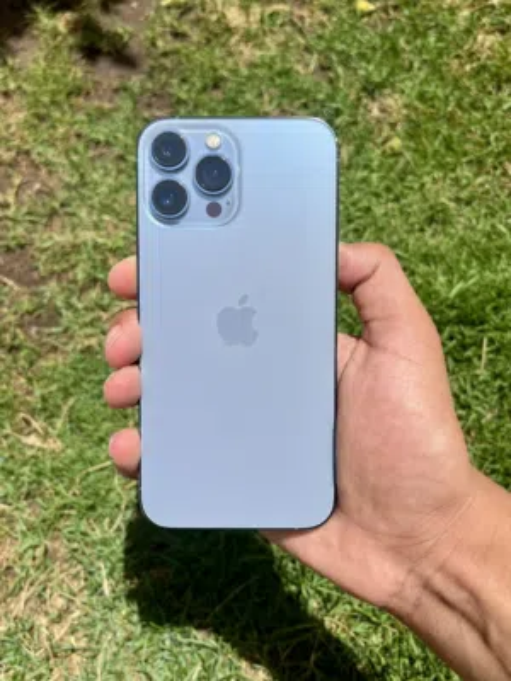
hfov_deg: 53.1
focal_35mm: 26
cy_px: 340
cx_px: 256
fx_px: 512
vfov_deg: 67.3
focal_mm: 5.1
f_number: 1.6
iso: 50
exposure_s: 1/4651
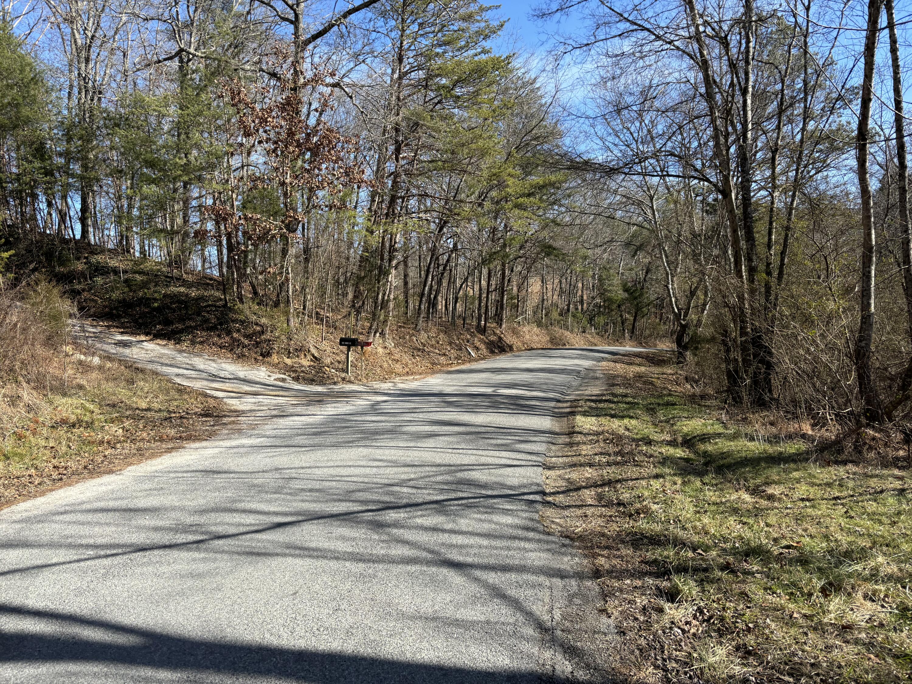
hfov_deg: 67.3
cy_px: 342
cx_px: 456
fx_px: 685
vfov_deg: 53.1
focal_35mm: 26
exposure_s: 1/1362
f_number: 1.6
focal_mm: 5.96
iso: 50
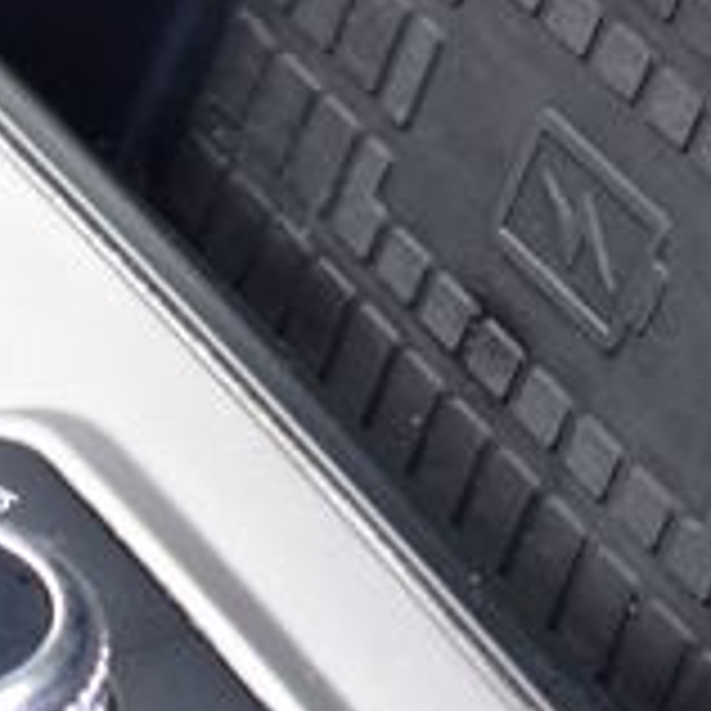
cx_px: 752
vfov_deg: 6.2
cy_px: 40
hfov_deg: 6.2
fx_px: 6593
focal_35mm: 284
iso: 450
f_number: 6.3
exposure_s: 1/15
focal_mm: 55
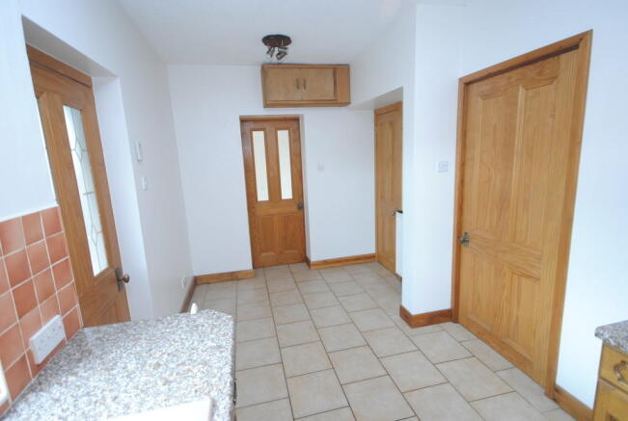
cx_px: 314
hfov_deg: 89.9
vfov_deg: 67.6
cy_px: 210
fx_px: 315
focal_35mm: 18
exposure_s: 1/8
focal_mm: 12
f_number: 4.5
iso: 400
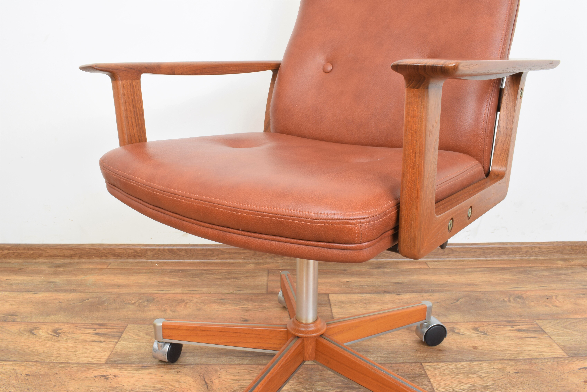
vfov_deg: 43.6
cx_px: 294
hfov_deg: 61.9
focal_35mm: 30
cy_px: 196
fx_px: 489
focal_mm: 20
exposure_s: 5
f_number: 22
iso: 100
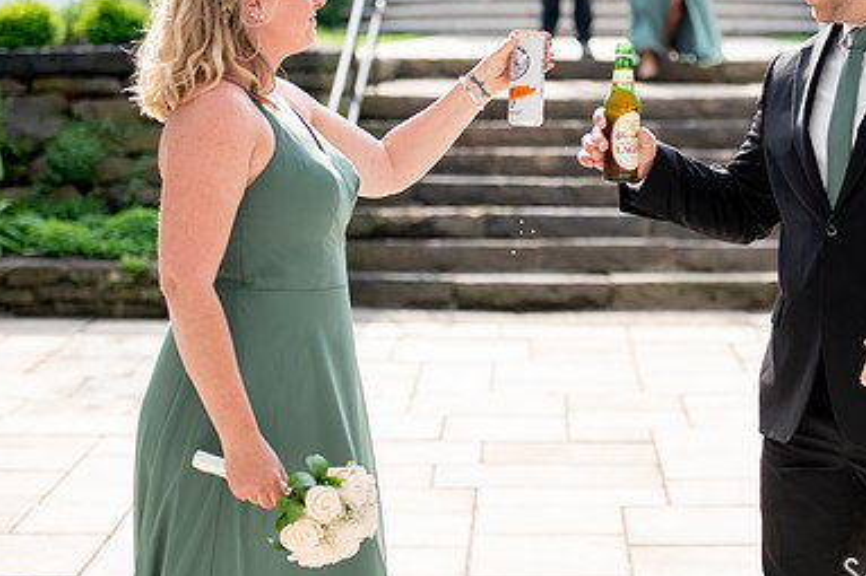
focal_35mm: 111
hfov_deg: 18.4
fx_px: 2669
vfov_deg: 12.3
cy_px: 176
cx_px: 611
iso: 320
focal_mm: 70
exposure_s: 1/1250
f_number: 2.8
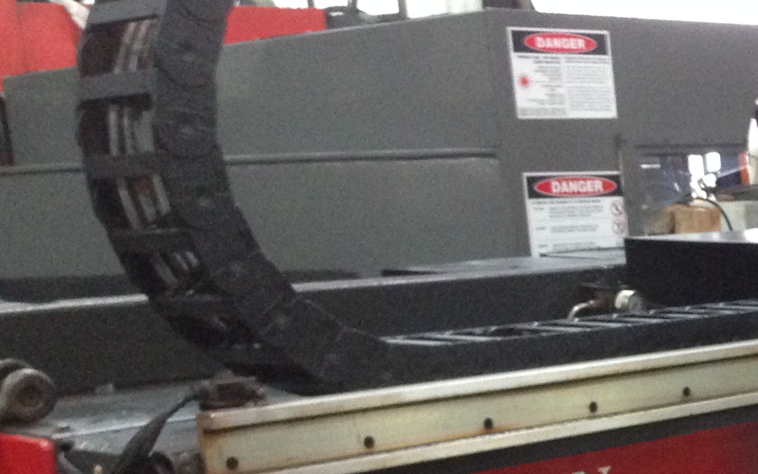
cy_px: 670
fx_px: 1901
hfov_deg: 20.5
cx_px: 991
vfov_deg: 13.5
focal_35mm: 92
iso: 400
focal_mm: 4.12
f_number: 2.4
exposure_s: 1/20
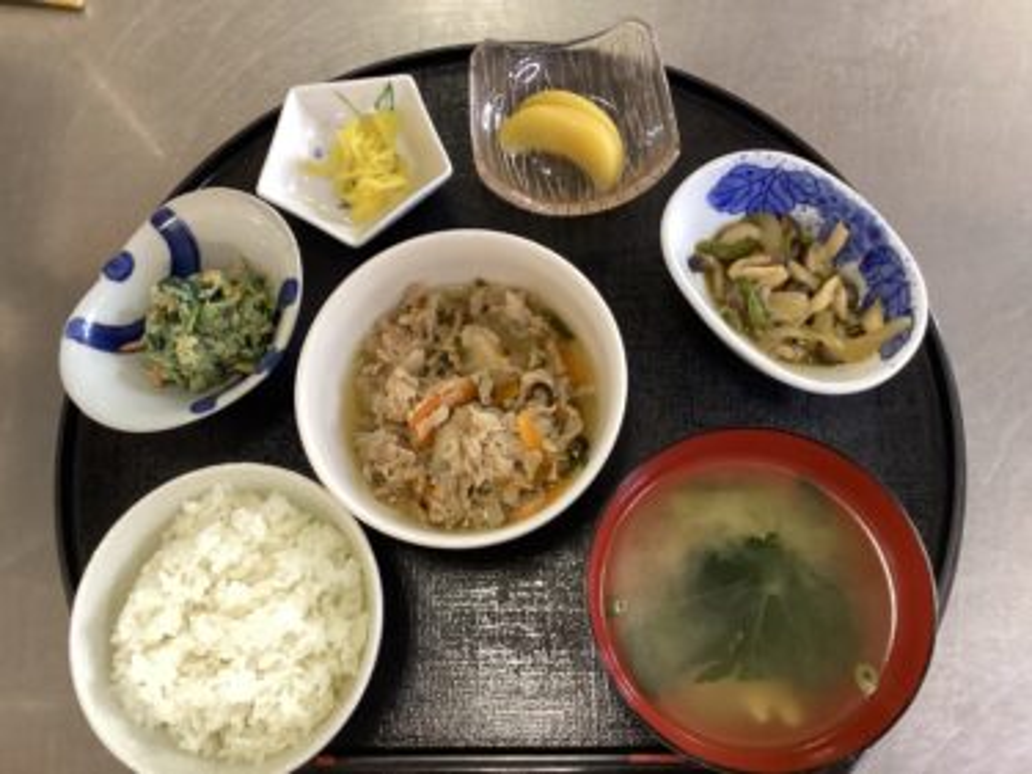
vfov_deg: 45.4
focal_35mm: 31
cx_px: 516
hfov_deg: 58.4
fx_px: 924
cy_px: 387
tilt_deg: -71.1
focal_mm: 3.3
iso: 250
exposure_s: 1/33
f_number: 2.4
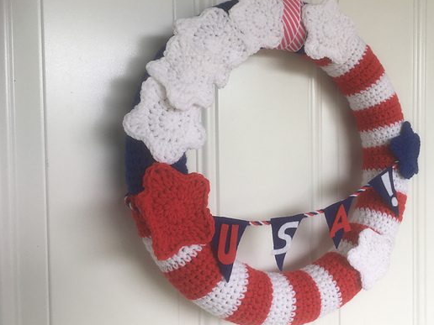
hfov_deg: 50.9
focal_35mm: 36
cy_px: 157
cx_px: 266
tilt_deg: -1.4
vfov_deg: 39.7
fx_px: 451
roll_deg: +1.5
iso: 32
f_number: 2.2
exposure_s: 1/120
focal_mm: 4.15
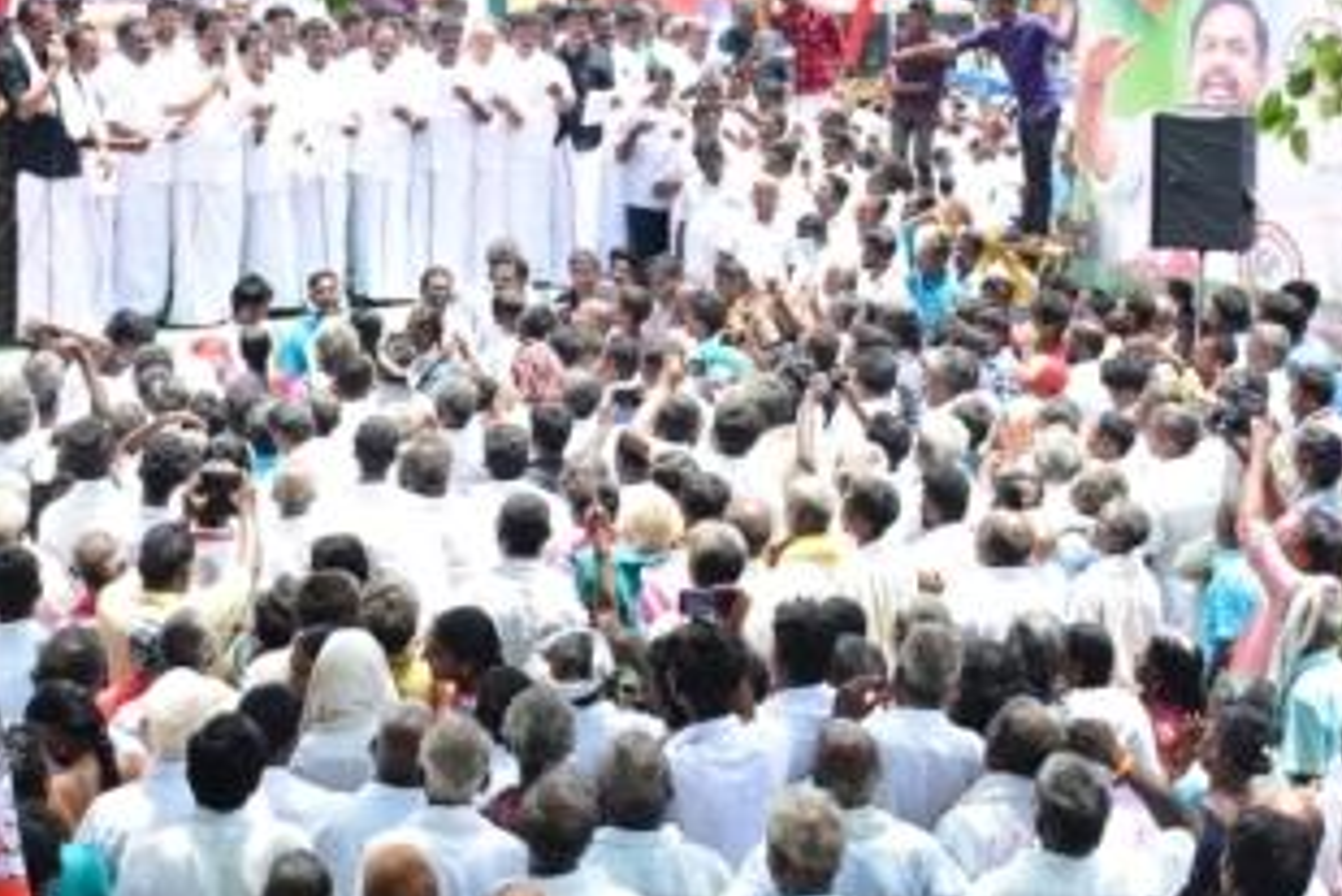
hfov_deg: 38.1
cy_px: 383
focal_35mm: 52
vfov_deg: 26.0
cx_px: 615
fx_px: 1939
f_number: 8
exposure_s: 1/160
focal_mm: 24
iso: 250
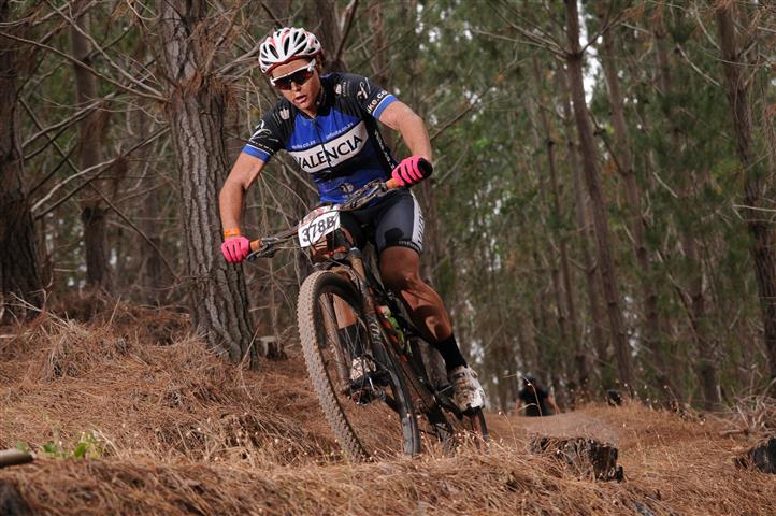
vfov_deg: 14.7
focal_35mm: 93
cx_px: 388
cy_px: 258
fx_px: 2003
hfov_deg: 21.9
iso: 640
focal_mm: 62
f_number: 5
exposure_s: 1/250
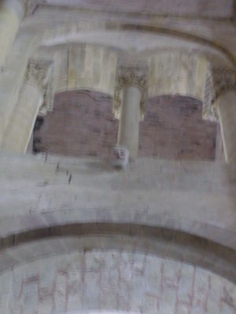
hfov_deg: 13.2
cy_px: 157
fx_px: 1018
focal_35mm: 112
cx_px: 118
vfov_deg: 17.6
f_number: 5.9
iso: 400
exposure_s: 1/2
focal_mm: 18.6
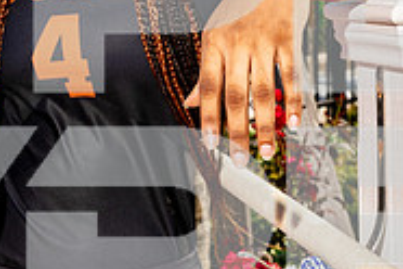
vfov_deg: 8.9
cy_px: -21
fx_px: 1713
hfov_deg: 13.2
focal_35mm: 153
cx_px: -9
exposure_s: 1/250
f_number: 10
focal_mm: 49
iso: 100
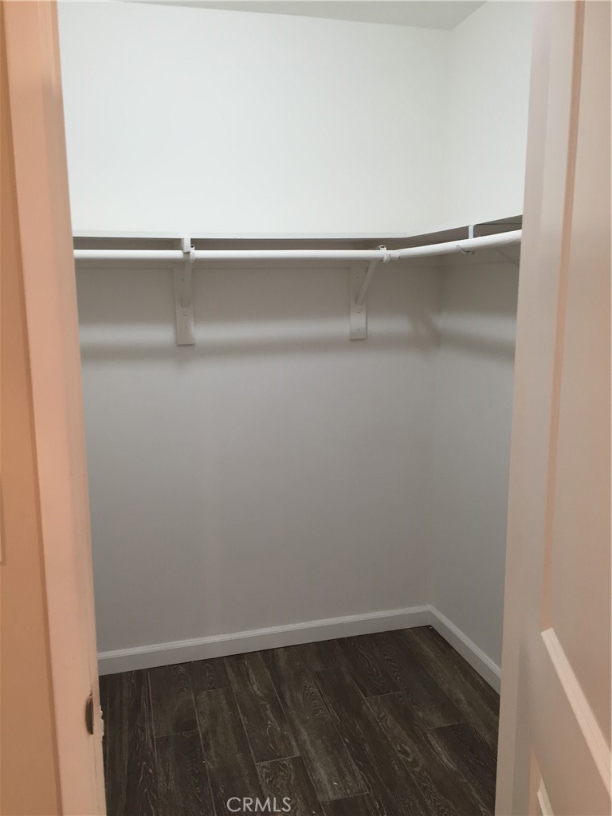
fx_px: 684
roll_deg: +1.1
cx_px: 306
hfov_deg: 48.2
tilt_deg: -8.6
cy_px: 408
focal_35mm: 29
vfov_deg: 61.7
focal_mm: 4.15
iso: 64
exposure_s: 1/30
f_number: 2.2
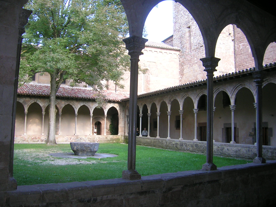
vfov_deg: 40.7
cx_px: 138
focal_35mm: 35
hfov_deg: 52.6
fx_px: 279
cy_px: 104
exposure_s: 1/95.4
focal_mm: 5.4
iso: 71
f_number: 2.8
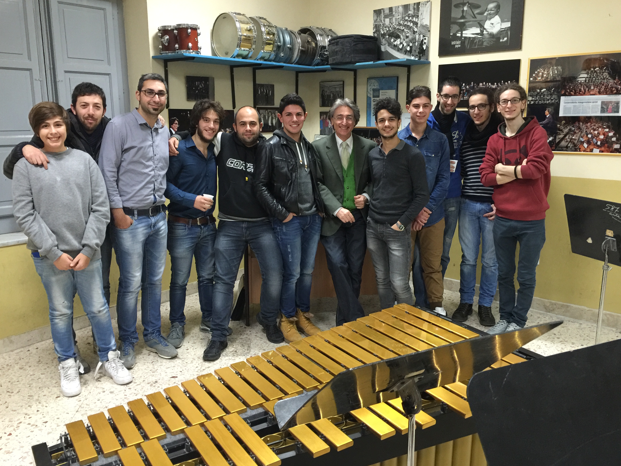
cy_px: 231
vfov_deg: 46.8
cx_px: 319
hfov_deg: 60.0
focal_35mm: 30
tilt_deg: -13.2
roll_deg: -0.5
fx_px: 538
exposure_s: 1/10
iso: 125
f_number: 2.2
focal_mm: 4.15
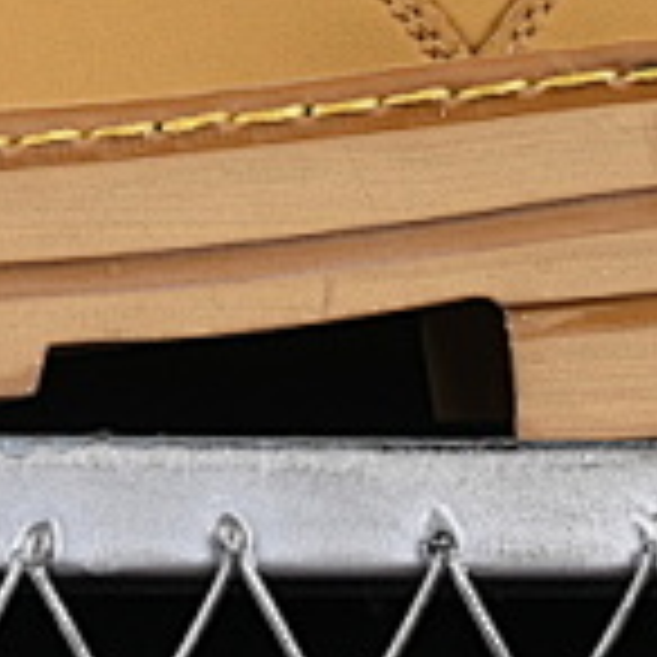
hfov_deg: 5.0
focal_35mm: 350
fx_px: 7516
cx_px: 18
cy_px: -286
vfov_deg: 5.0
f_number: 8
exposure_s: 1/60
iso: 160
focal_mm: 50
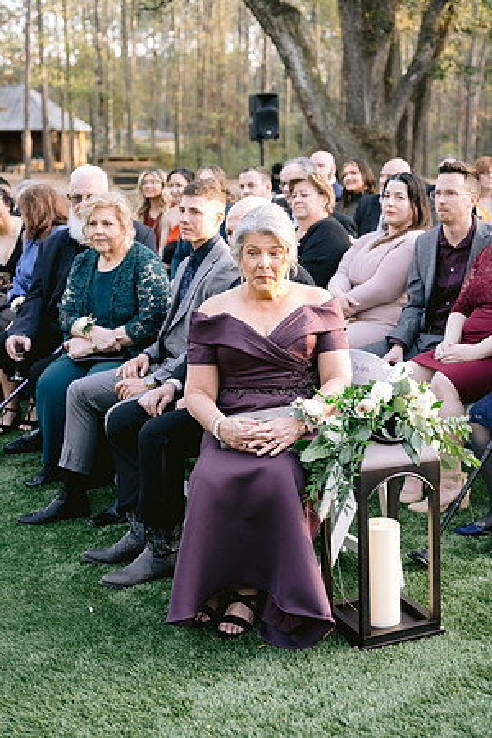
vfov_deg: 39.6
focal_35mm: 50
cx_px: 246
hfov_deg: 27.0
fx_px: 1025
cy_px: 369
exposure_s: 1/250
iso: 400
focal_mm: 50
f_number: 3.2
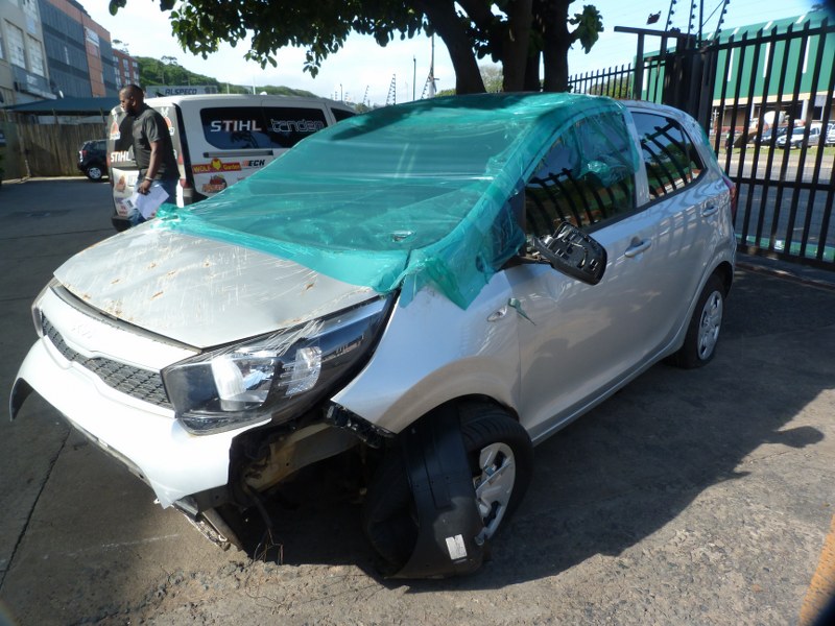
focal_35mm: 25
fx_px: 603
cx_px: 418
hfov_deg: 69.4
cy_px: 313
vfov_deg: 54.9
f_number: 4
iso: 80
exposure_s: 1/200
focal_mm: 4.5
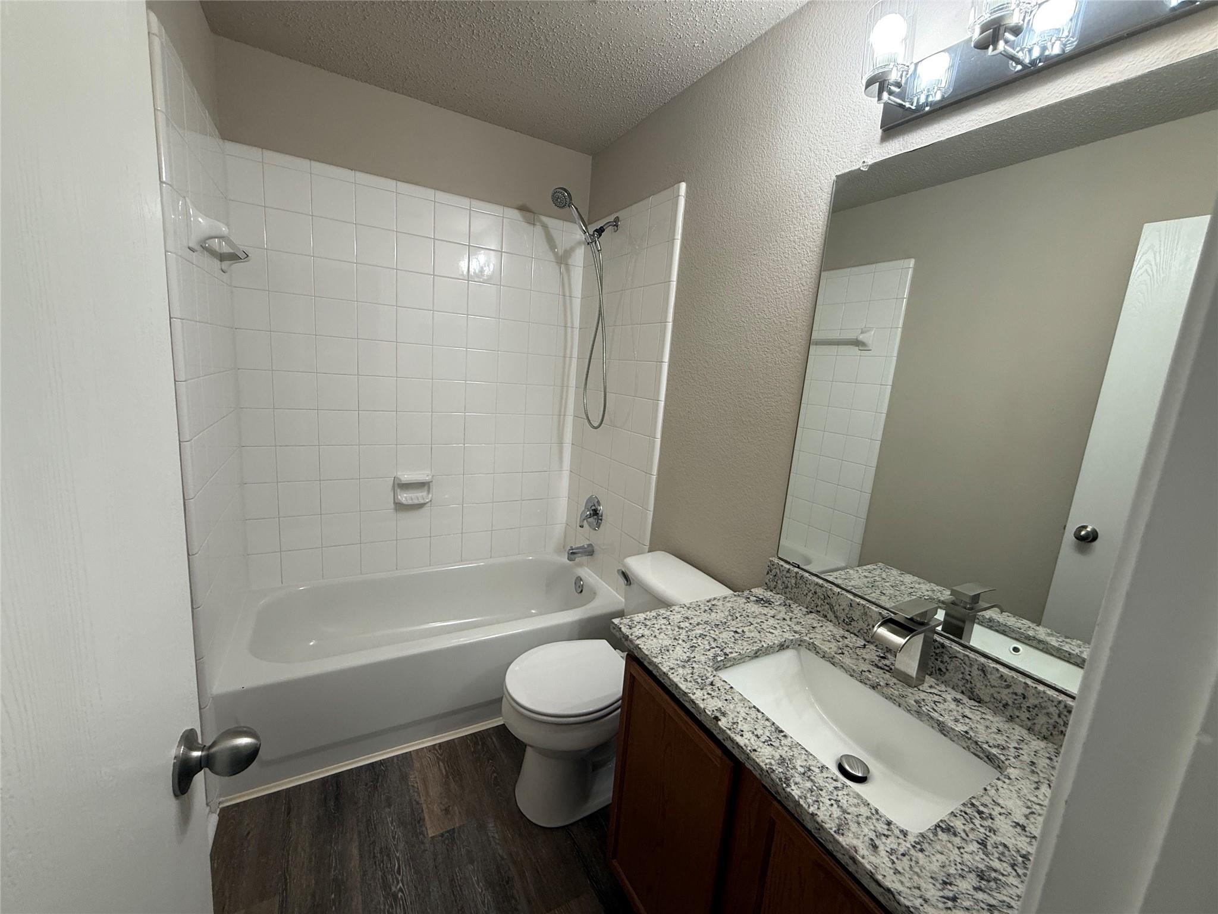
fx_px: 493
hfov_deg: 102.1
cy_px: 457
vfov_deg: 85.7
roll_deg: -4.3
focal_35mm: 14
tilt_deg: -9.5
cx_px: 609
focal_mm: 2.22
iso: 125
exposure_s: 1/120
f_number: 2.2
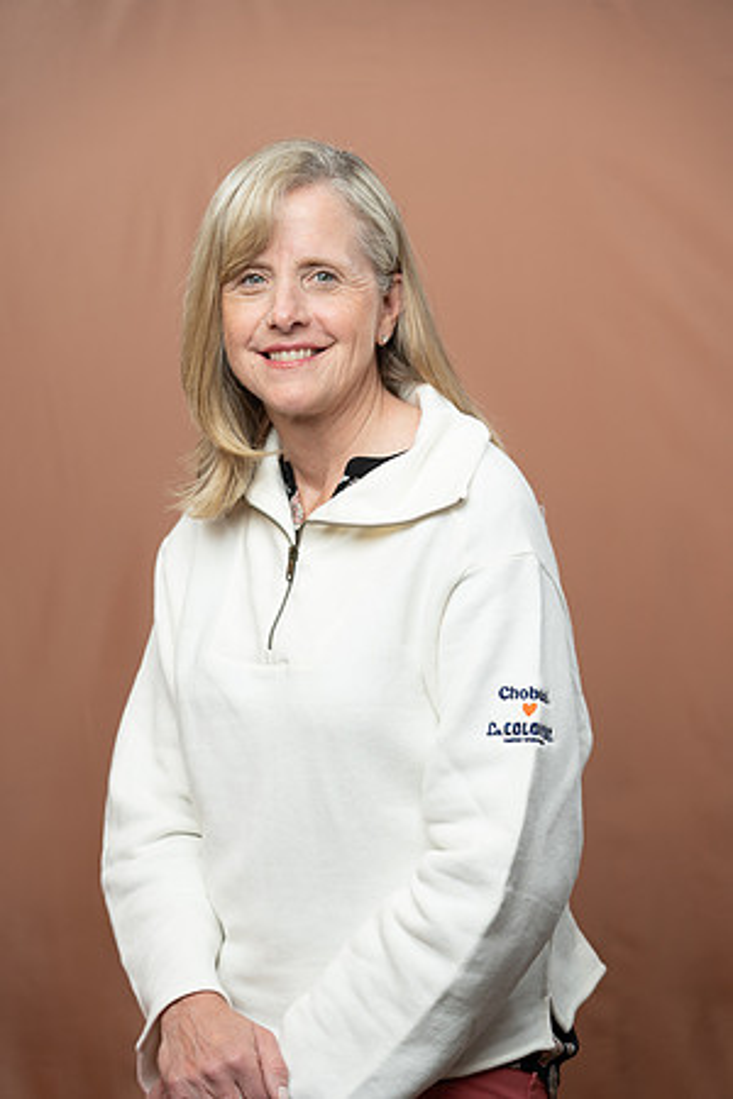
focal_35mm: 86
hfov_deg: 15.9
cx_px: 366
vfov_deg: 23.6
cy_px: 550
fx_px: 2626
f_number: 4
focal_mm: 86
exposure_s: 1/160
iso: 320
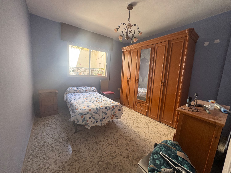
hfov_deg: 102.1
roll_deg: -2.9
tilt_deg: -7.2
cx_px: 116
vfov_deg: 85.7
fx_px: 93
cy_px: 86
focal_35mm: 14
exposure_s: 1/99
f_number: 2.2
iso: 80
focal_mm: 2.22
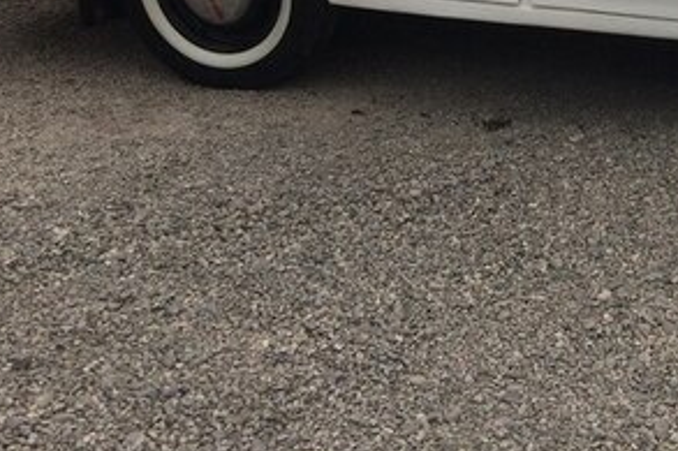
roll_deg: -0.3
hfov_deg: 27.8
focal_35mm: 68
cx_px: 690
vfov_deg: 19.1
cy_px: -59
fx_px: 1280
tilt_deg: -16.9
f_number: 2.2
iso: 32
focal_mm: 4.15
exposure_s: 1/1368
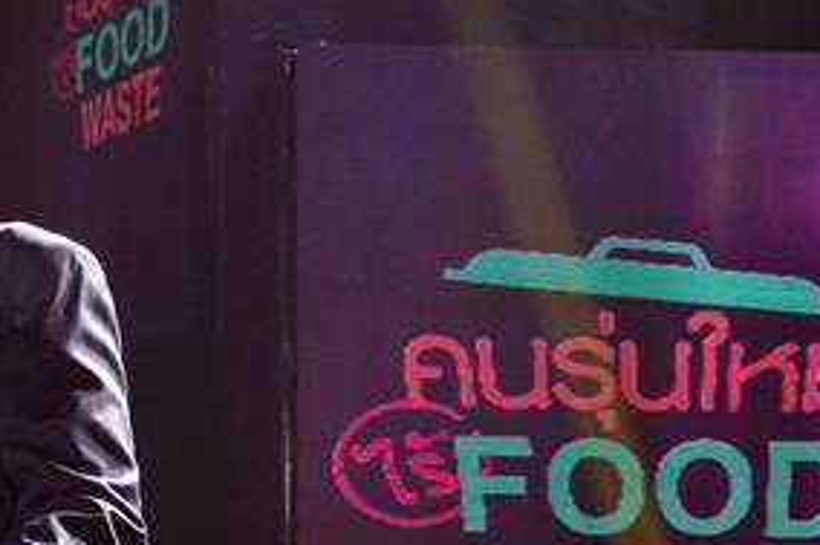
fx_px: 5623
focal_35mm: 247
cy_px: 228
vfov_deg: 5.6
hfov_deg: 8.3
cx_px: 32
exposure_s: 1/160
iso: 2500
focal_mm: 42.74
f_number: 5
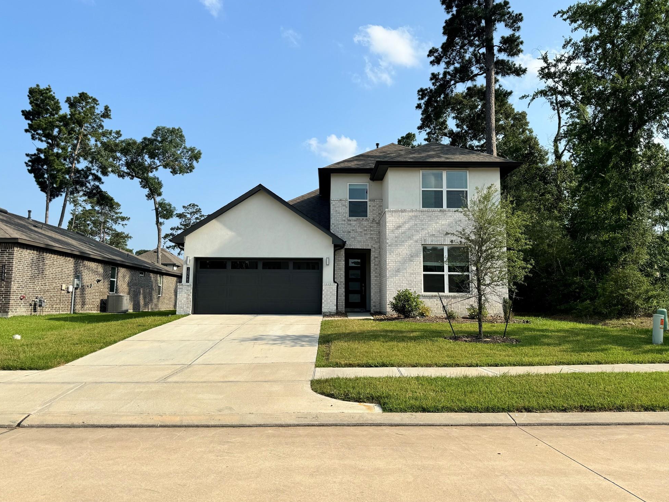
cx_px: 339
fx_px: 483
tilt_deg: +7.7
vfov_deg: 54.9
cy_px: 245
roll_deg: -1.2
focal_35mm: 25
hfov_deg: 69.4
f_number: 1.78
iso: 80
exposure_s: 1/4310
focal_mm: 6.76
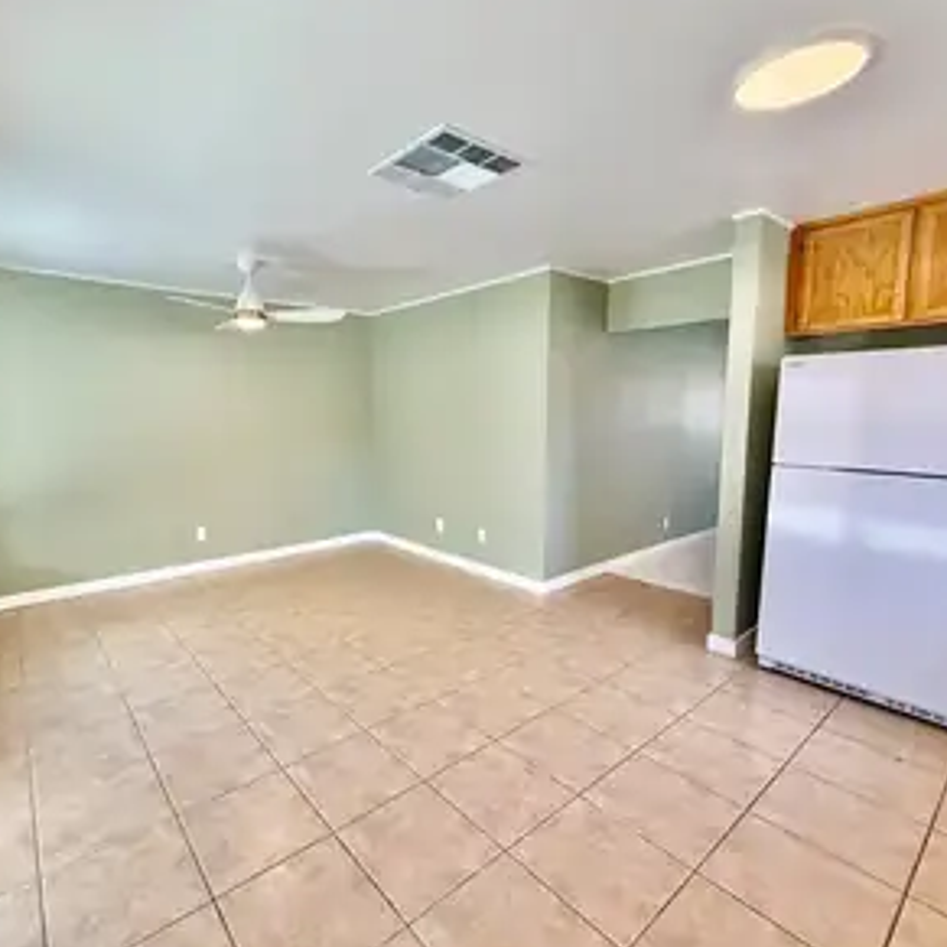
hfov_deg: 83.2
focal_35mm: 17
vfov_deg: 84.0
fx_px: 526
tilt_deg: -6.7
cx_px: 394
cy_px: 469
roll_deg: +0.1
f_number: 2.2
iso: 160
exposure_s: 1/120
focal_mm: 2.22
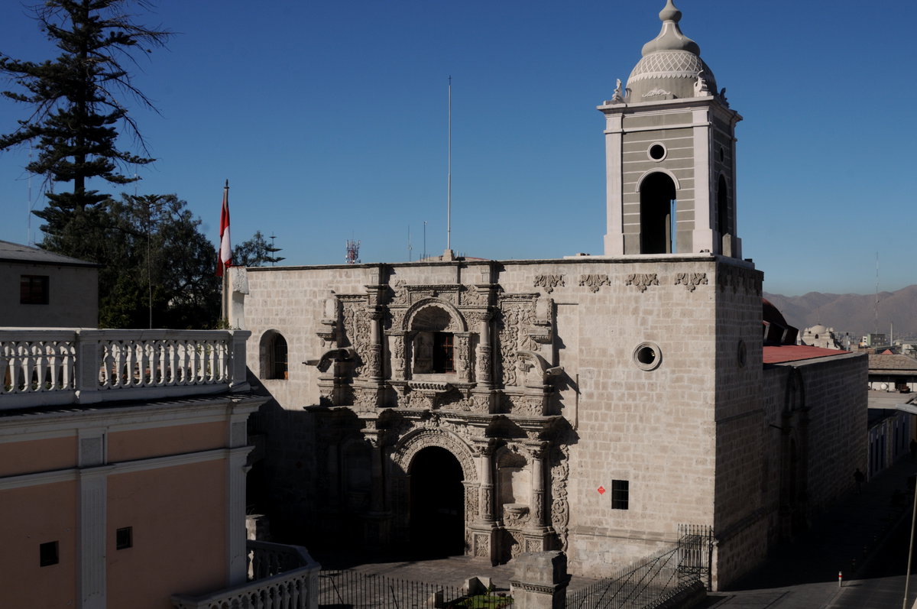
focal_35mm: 42
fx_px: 1069
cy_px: 304
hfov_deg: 46.4
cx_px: 458
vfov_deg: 31.8
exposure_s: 1/500
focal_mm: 28
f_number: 11
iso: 200
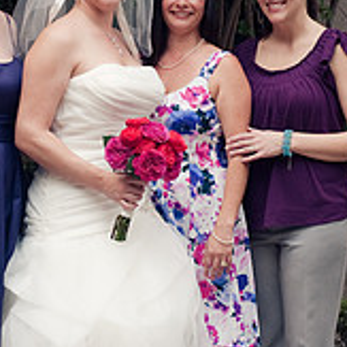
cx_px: 80
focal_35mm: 117
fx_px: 1327
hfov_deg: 14.8
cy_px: 132
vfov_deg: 14.9
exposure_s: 1/250
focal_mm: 50
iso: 400
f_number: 6.3
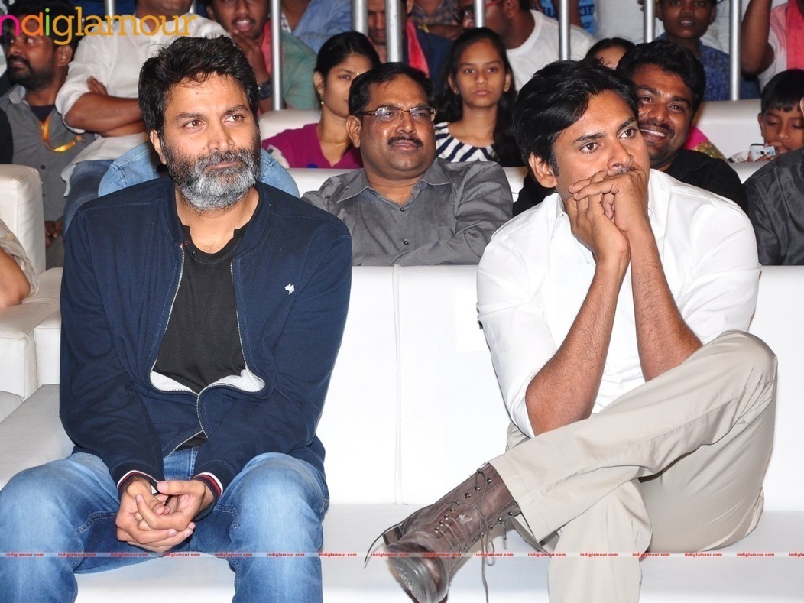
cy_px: 302
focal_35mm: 115
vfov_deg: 12.9
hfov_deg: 17.1
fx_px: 2671
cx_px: 390
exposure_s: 1/125
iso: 500
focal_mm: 70
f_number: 6.3
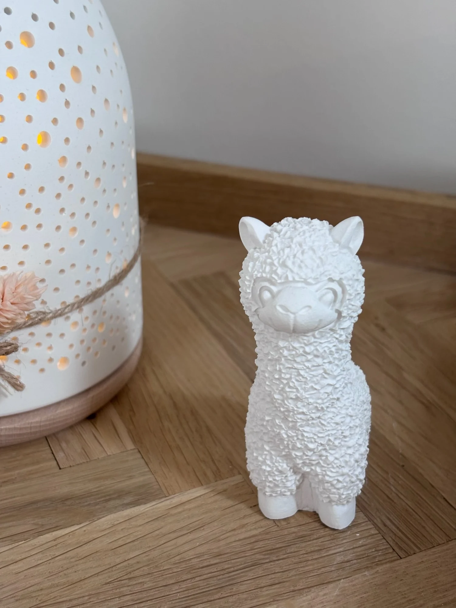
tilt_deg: -30.0
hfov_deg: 28.0
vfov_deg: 36.8
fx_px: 913
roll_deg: -0.3
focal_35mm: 52
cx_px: 228
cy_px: 304
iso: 100
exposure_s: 1/50
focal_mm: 5.96
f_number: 1.6
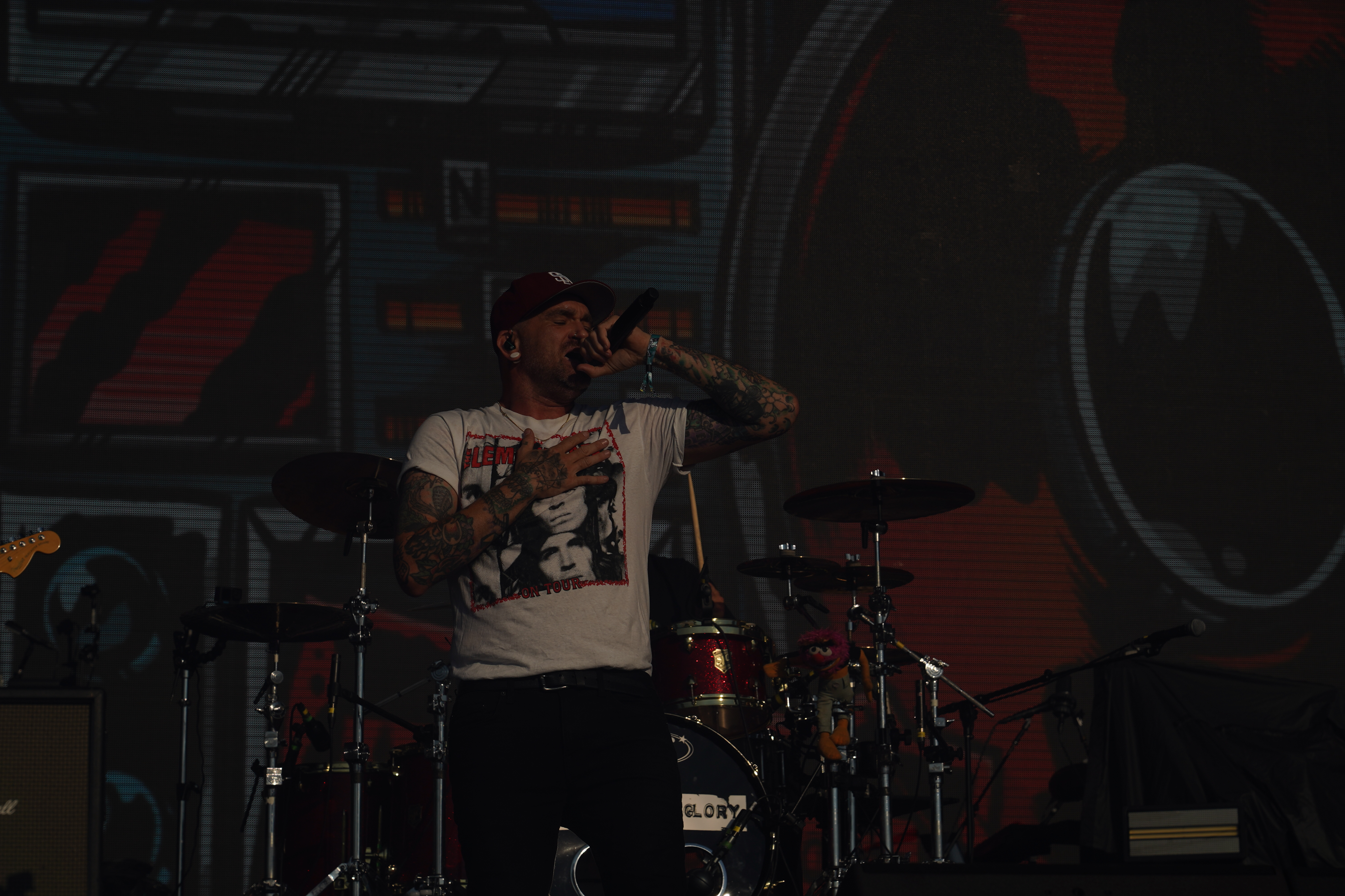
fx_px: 3923
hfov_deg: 19.5
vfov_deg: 13.0
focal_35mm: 105
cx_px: 672
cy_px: 448
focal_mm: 105
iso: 100
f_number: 8
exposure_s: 1/2000
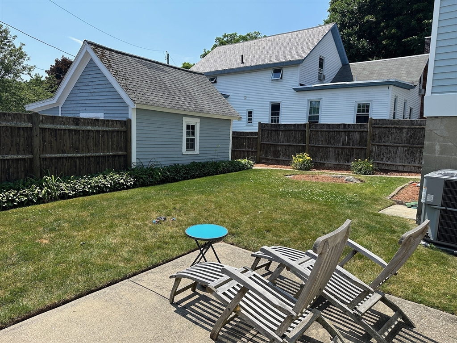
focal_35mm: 24
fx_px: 317
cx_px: 228
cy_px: 172
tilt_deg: -5.6
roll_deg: -1.8
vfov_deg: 56.8
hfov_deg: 71.6
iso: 80
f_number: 1.78
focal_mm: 6.86
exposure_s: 1/3861
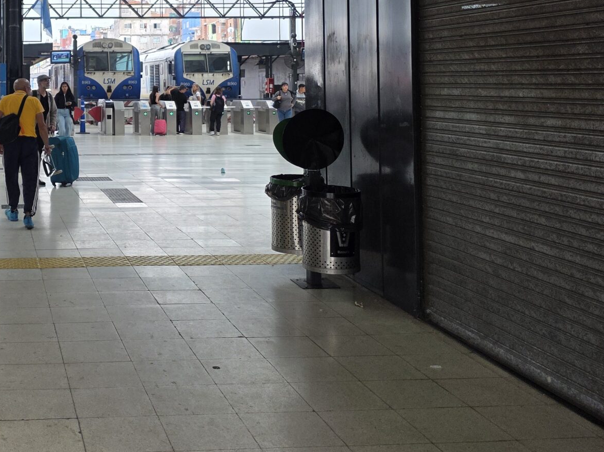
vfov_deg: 28.2
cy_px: 61
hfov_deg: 35.9
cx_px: 58
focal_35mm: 50
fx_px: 872
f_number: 1.7
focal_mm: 6.3
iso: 50
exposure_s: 1/180
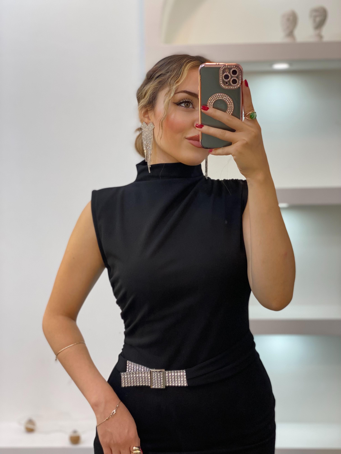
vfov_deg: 36.8
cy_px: 227
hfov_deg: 28.0
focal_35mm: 52
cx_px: 170
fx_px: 683
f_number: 2
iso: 100
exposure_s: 1/100
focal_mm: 6
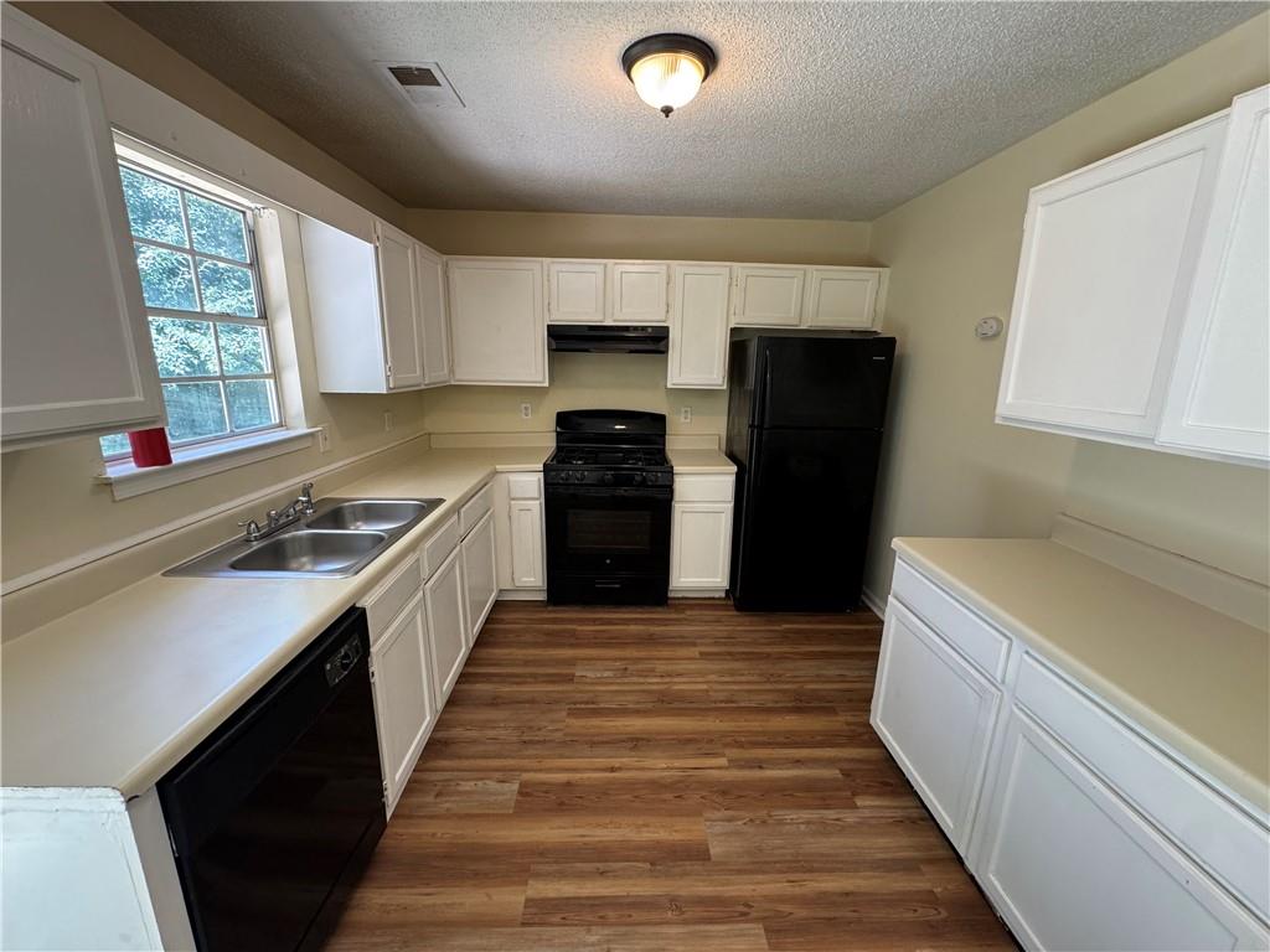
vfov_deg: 85.7
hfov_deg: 102.1
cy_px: 476
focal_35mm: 14
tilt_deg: -12.8
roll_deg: -1.2
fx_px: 514
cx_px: 635
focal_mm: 2.22
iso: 250
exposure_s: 1/99
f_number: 2.2
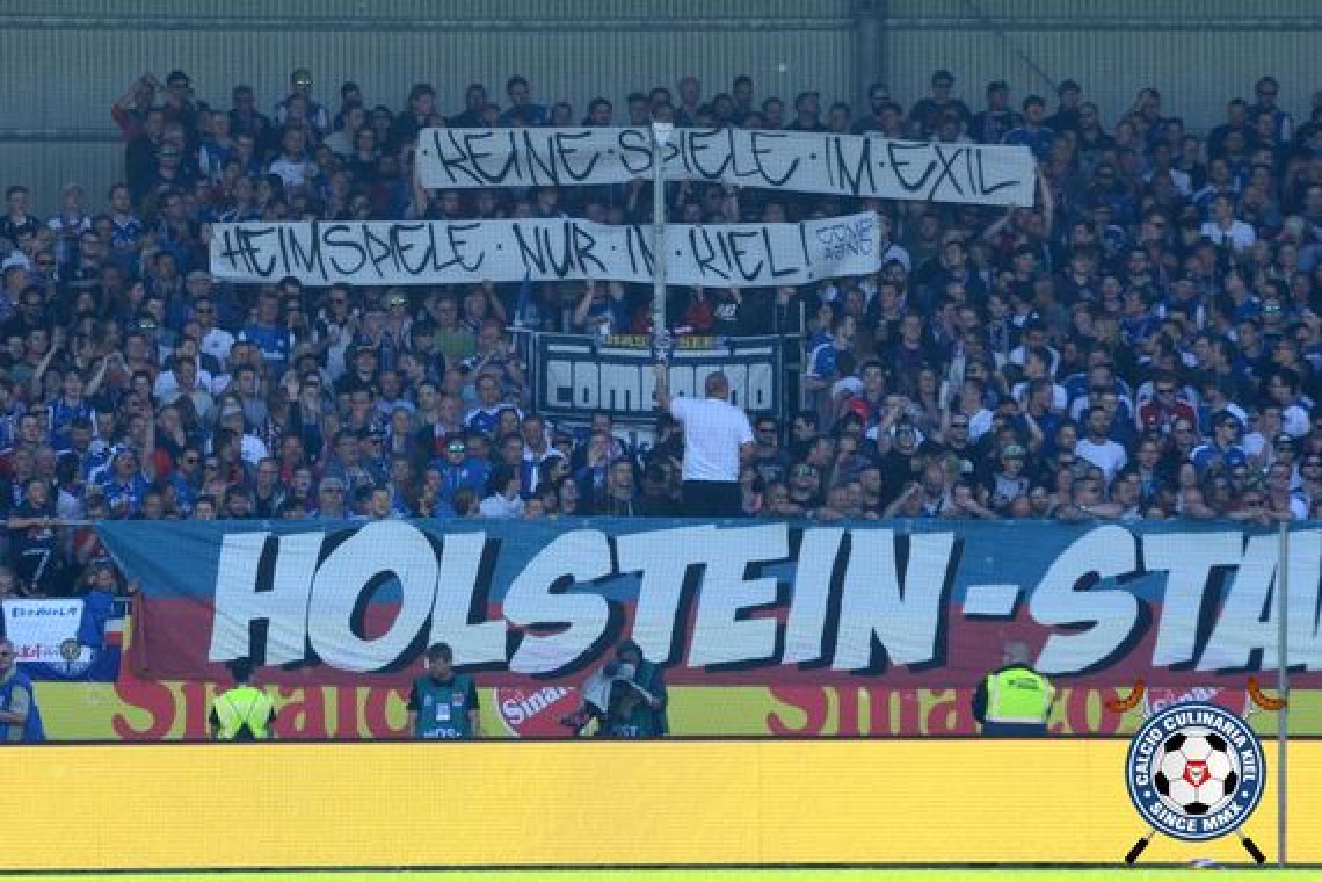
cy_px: 441
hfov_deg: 6.9
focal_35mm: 300
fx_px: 11016
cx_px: 661
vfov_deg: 4.6
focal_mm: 200
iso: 800
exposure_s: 1/640
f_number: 10
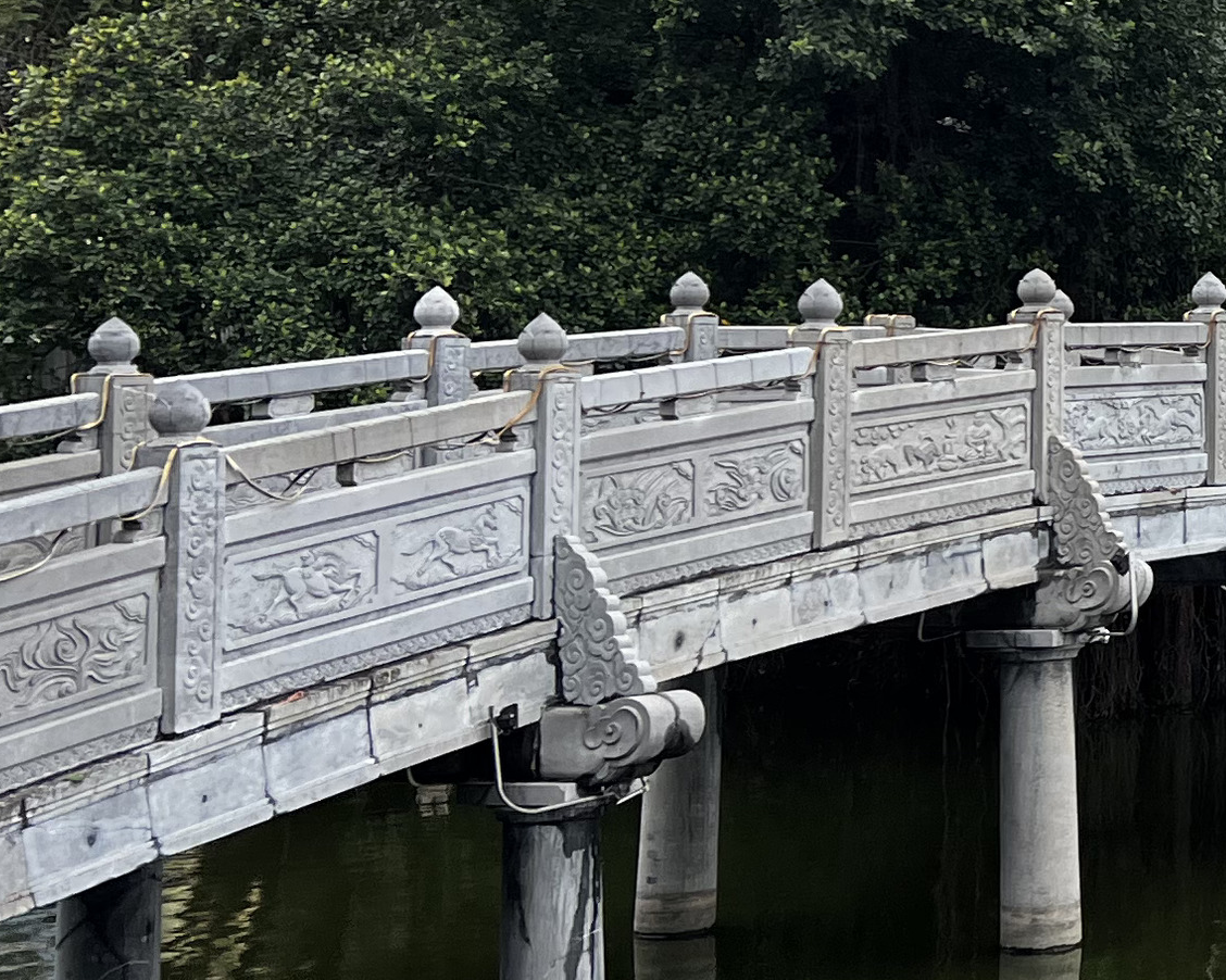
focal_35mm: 90
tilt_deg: +2.5
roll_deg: +0.1
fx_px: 3265
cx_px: 2081
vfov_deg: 17.0
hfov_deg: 17.8
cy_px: 246
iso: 50
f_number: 1.5
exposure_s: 1/902
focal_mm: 5.7
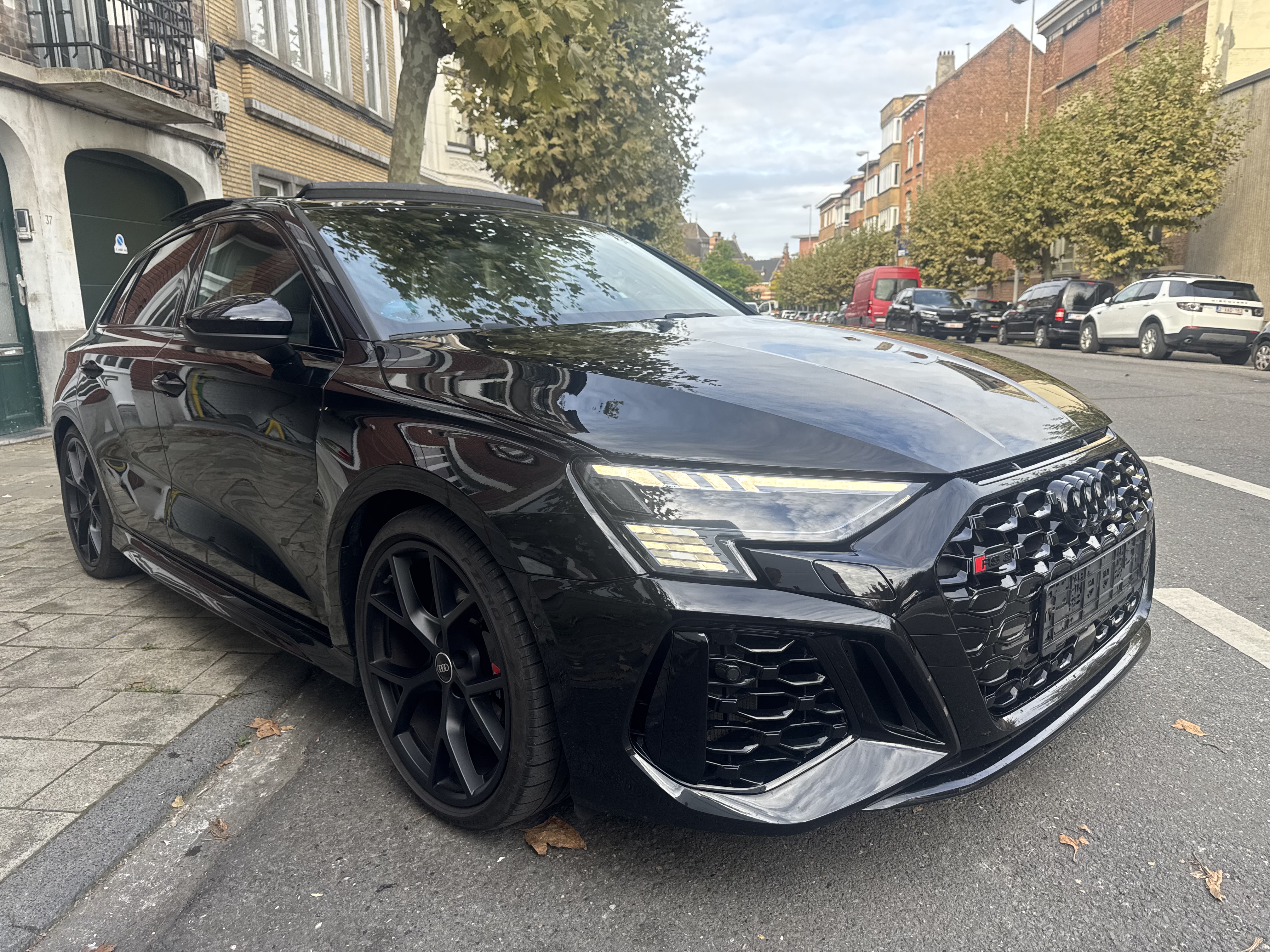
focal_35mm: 24
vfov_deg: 56.8
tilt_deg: -11.6
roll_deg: +1.7
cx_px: 635
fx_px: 881
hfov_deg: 71.6
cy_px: 476
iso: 80
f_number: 1.78
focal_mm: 6.76
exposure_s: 1/604
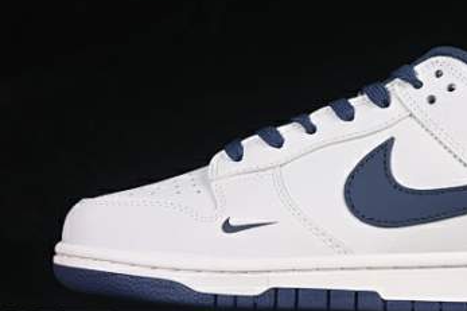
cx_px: 384
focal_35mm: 158
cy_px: 113
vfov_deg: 8.7
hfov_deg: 12.9
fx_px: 2049
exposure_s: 1/80
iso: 160
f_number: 8
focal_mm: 50
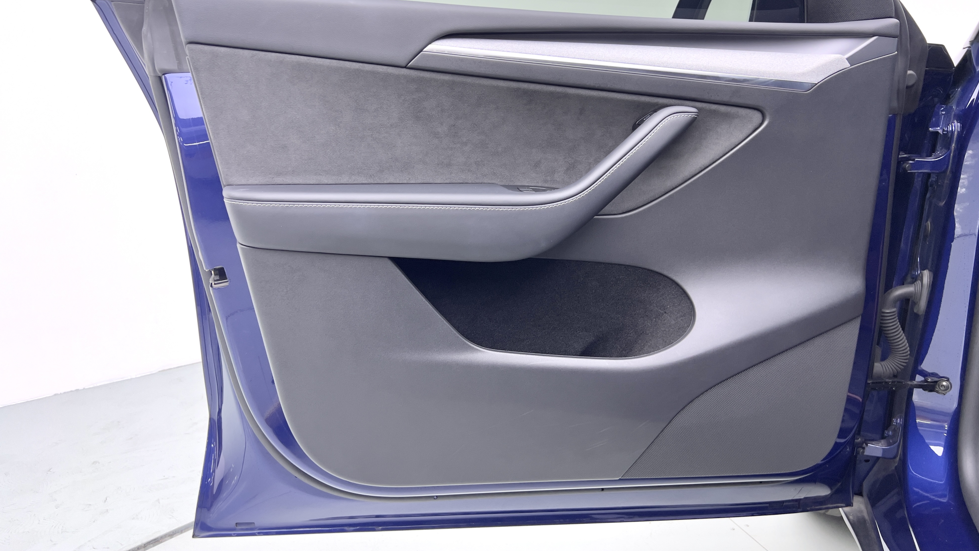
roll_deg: +1.0
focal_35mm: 29
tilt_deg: -13.3
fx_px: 753
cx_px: 483
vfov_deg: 40.2
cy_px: 268
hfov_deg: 66.1
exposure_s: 1/111
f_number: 1.5
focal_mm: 5.7
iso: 80
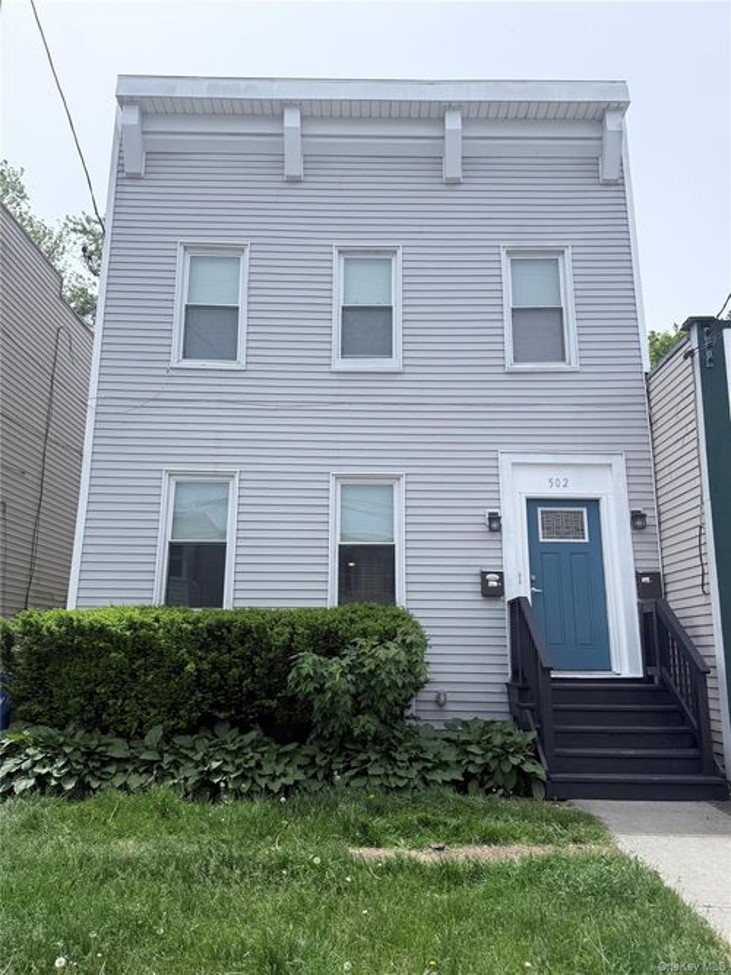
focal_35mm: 24
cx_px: 366
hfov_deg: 56.8
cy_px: 488
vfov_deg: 71.6
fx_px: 676
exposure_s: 1/6173
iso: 100
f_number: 1.78
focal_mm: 6.76
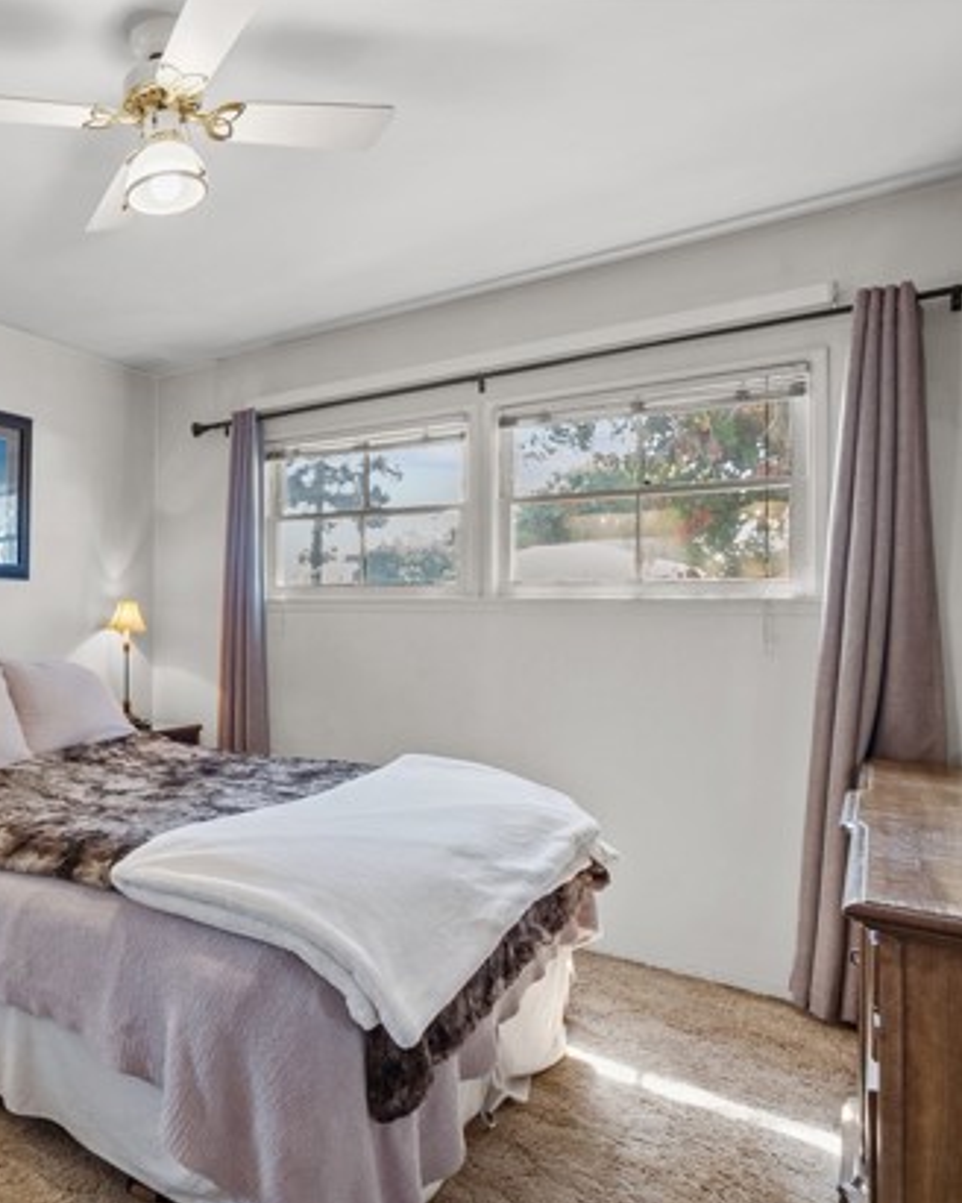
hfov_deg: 53.1
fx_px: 783
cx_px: 53
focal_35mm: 22
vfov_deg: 75.0
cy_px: 609
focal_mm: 15
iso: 250
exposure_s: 1/1.67
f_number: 9
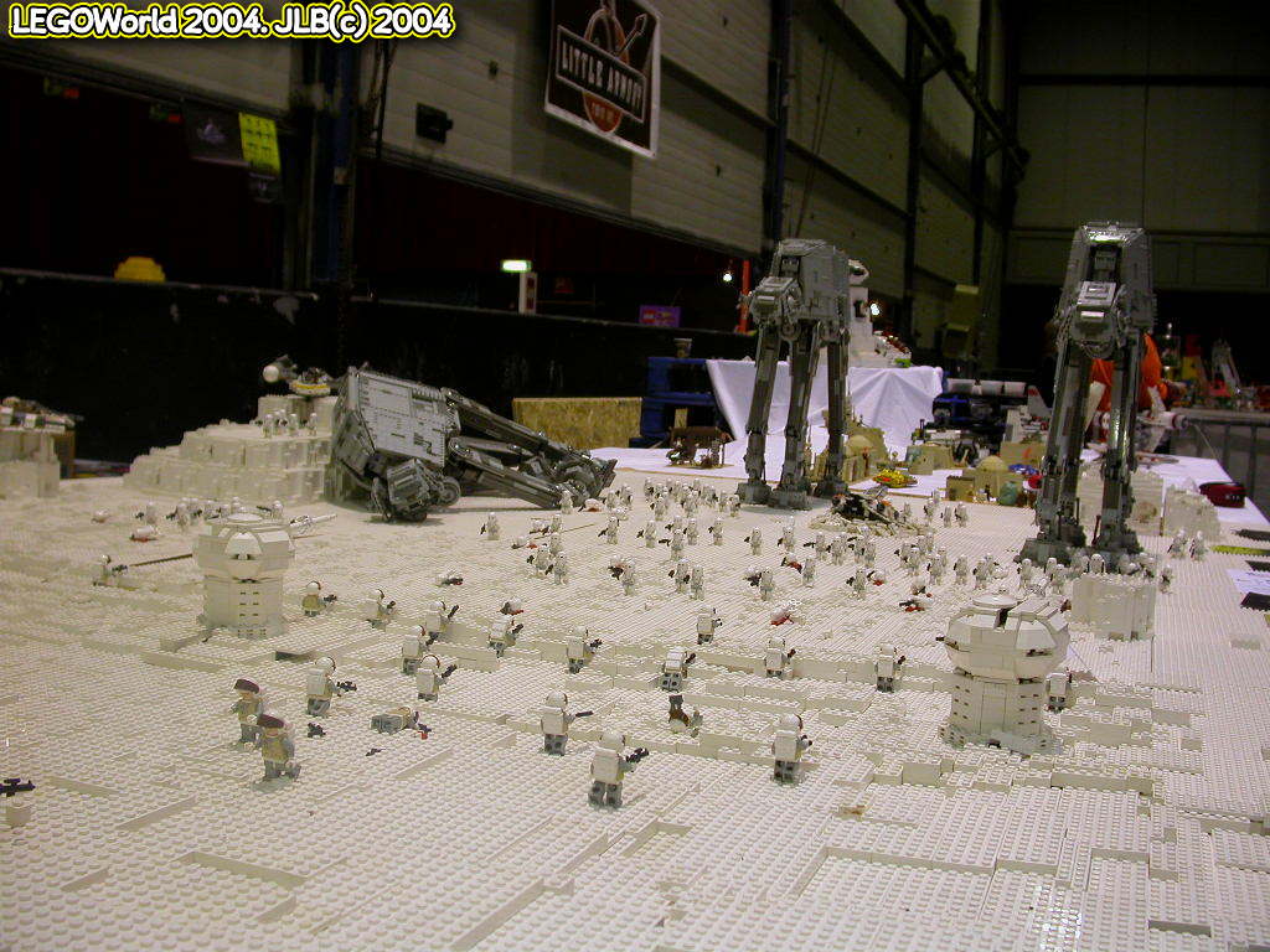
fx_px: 1394
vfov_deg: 37.7
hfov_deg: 49.0
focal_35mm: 38
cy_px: 476
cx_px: 635
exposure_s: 1/28.6
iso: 100
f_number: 2.6
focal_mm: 7.85
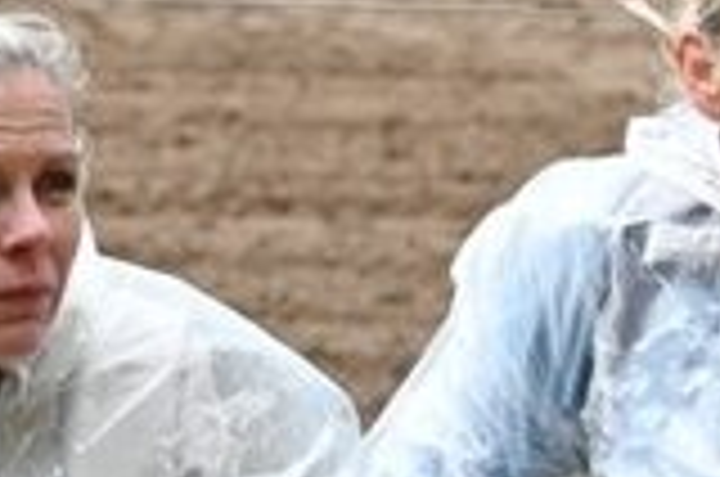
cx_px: 864
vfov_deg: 2.1
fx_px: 13014
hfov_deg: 3.2
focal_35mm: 652
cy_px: 182
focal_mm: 105
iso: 250
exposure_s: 1/250
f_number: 6.3
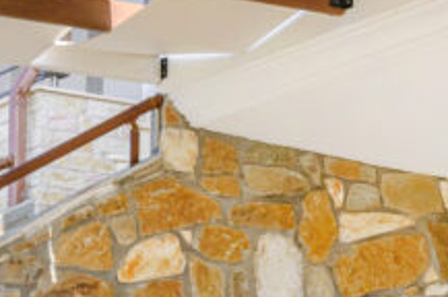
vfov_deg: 8.2
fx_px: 2025
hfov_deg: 12.1
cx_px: 646
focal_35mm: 163
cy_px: 449
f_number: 10
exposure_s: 1/320
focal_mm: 46
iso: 250
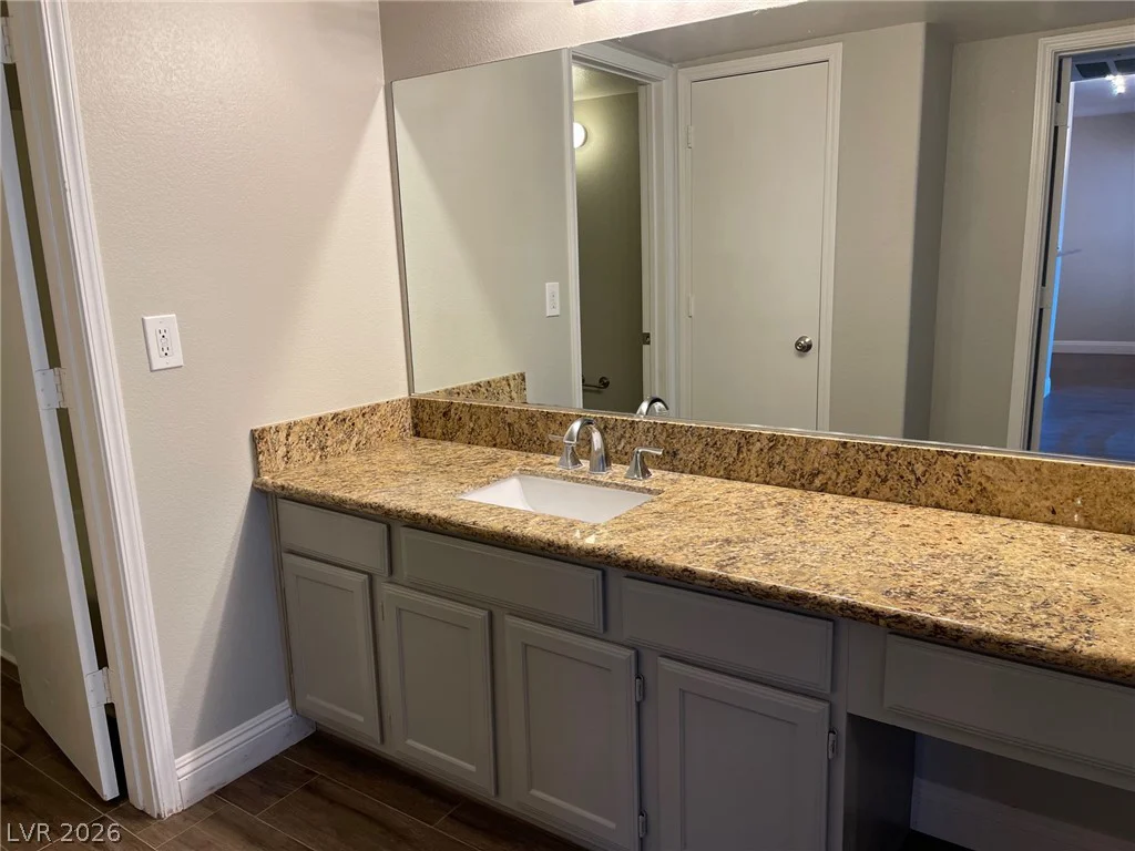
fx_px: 852
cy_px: 426
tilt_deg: -12.3
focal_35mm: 26
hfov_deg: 67.3
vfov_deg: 53.1
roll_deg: +2.6
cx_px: 568
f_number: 1.6
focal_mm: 5.1
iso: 125
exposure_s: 1/120
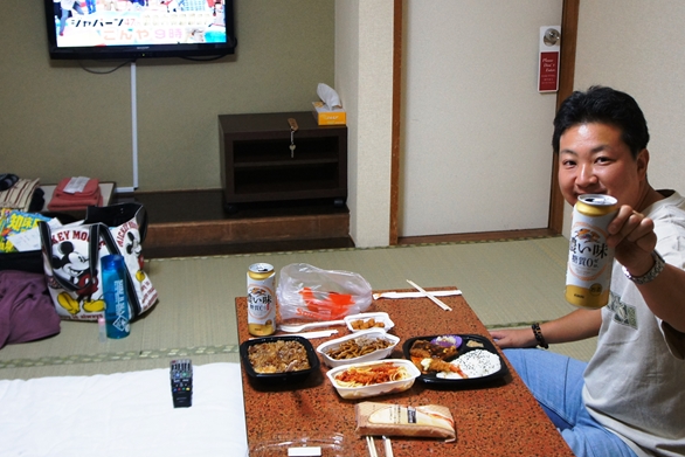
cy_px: 206
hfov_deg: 43.6
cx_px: 344
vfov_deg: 29.9
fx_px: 856
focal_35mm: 45
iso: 1600
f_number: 4
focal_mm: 22
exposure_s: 1/100
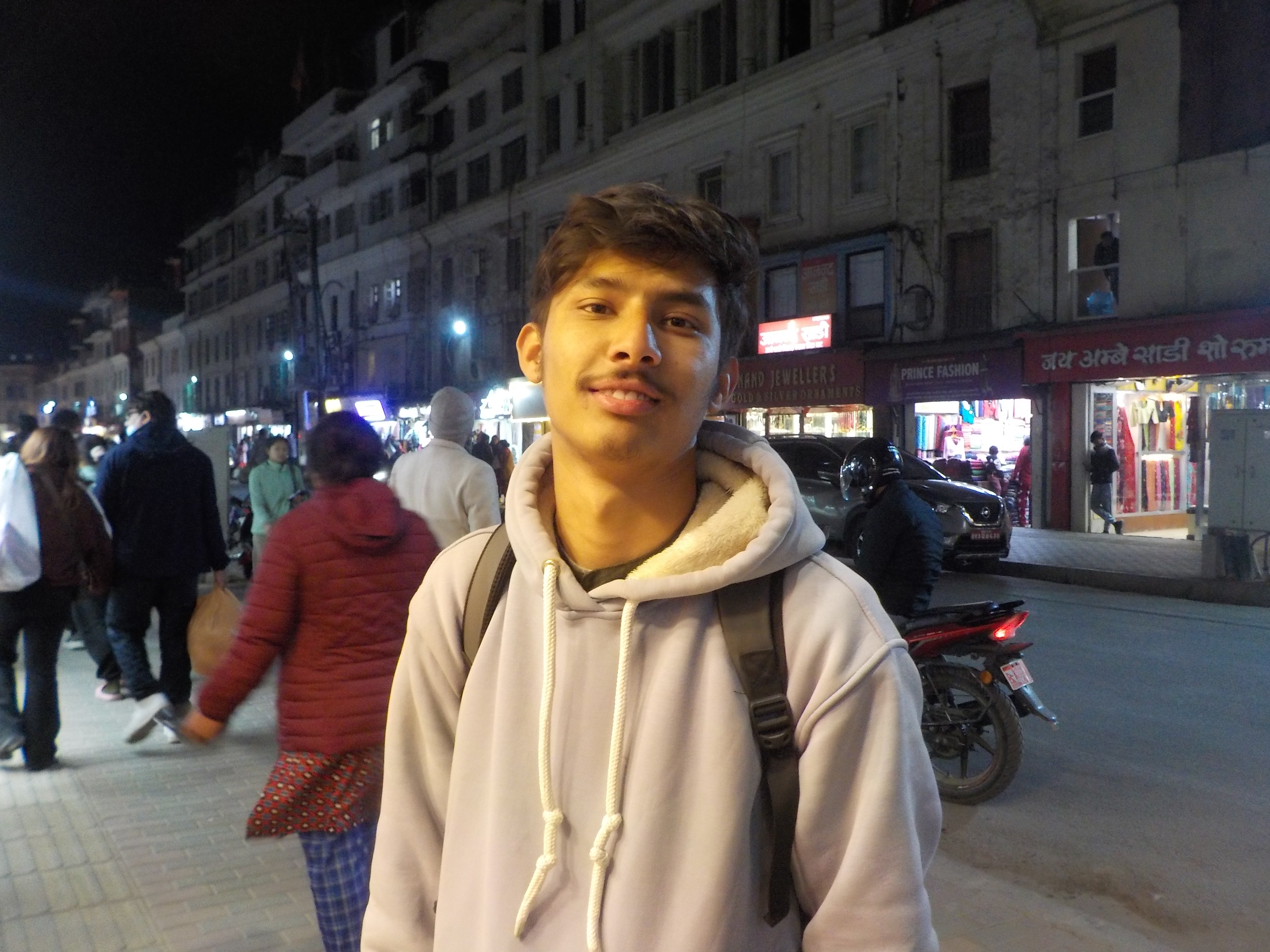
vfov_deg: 46.8
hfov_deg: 60.0
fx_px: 1101
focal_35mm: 30
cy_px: 476
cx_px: 635
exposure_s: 1/25
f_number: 3.3
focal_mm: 4.1
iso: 400
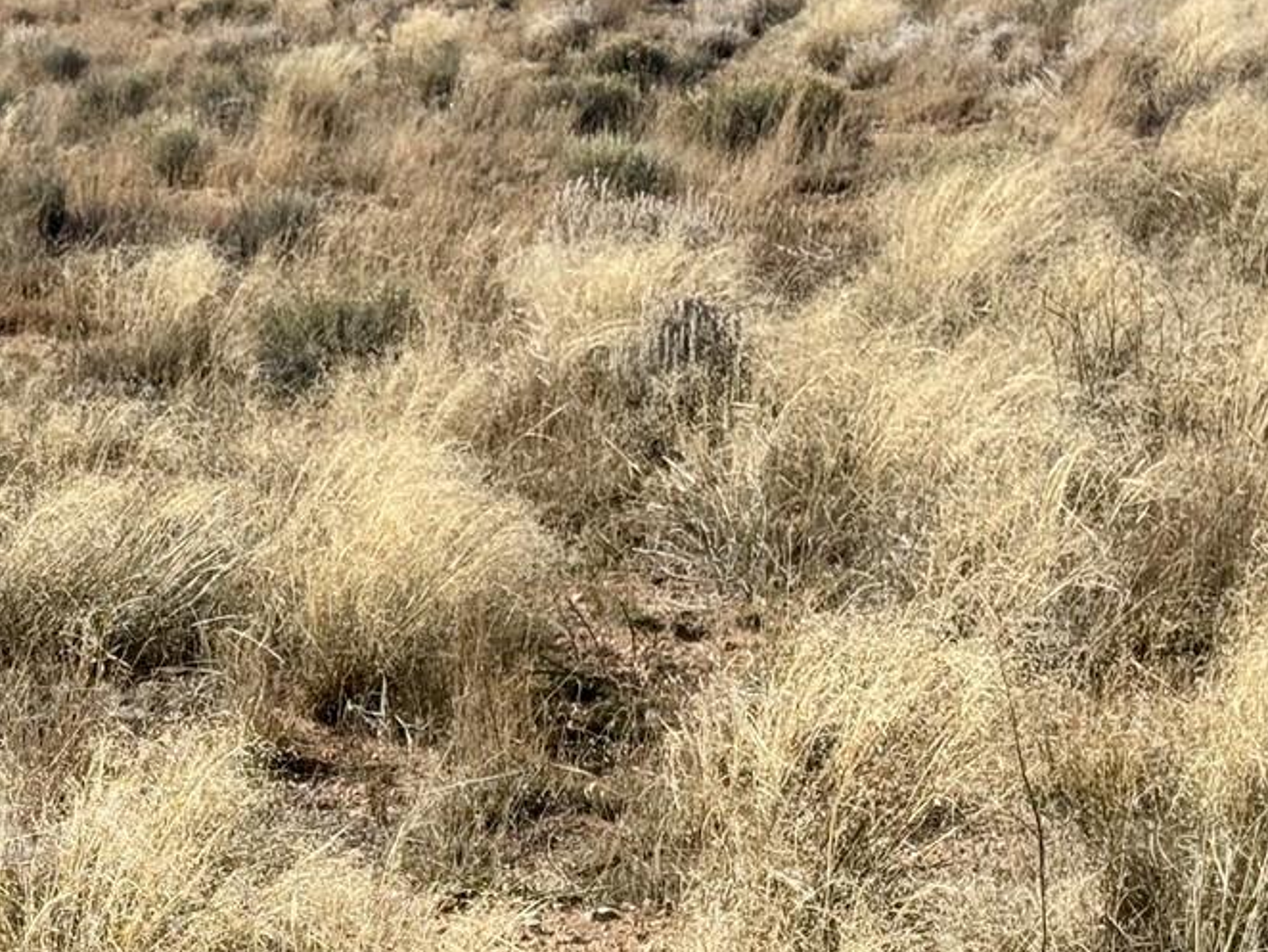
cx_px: 29
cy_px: 762
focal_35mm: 116
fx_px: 4251
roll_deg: +3.9
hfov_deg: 16.6
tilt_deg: -11.3
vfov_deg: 12.7
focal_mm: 6.76
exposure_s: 1/4975
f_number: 1.78
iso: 64
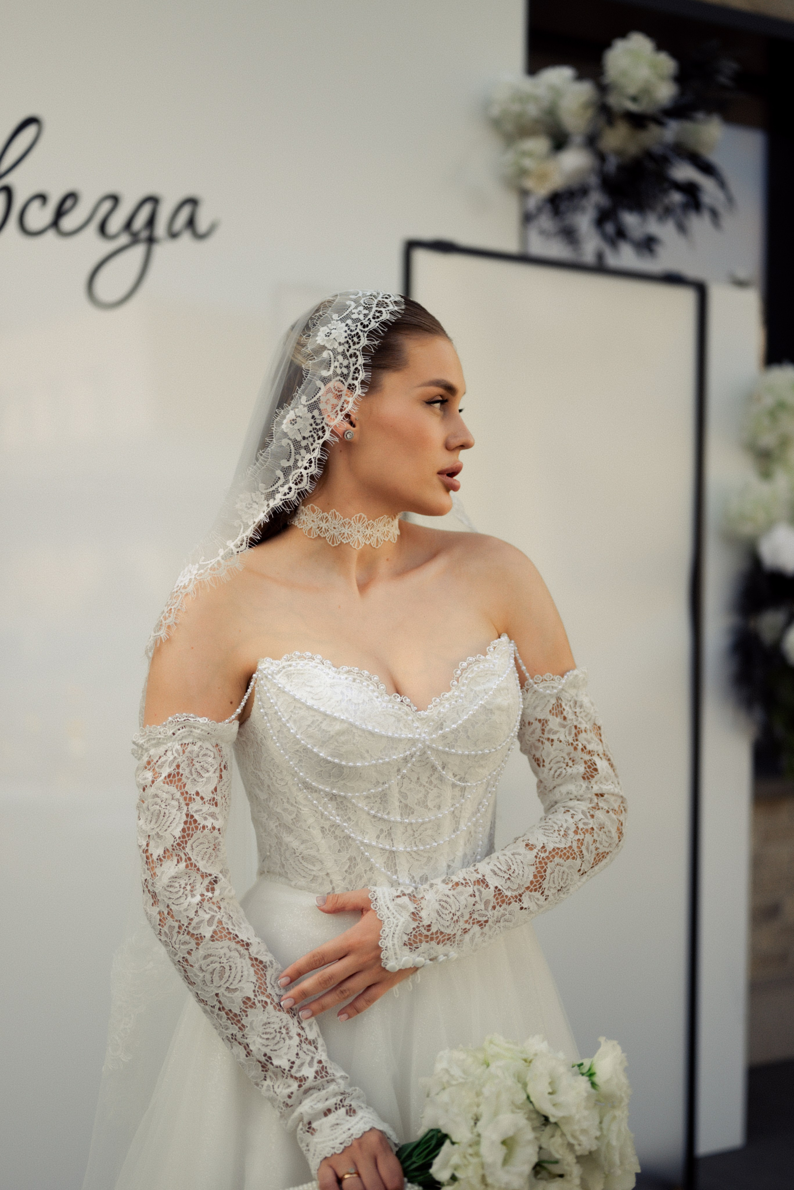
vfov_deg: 39.6
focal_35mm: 50
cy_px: 595
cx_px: 397
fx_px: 1653
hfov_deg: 27.0
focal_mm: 50
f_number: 1.8
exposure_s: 1/4000
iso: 100
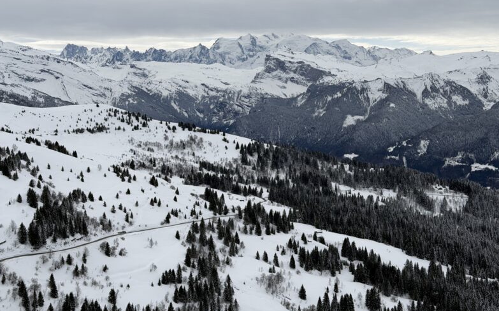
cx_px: 250
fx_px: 707
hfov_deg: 38.9
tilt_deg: -3.4
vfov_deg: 24.8
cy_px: 123
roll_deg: +1.2
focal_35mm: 52
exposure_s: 1/16129
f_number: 1.78
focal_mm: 6.76
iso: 80
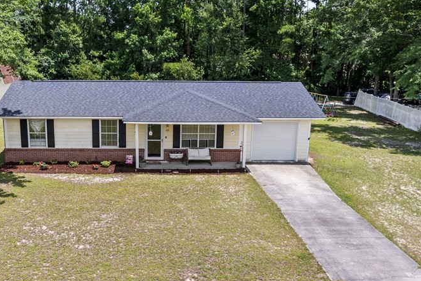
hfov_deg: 52.6
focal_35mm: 36
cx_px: 159
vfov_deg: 36.8
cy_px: 137
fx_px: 421
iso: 100
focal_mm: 8.38
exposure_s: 1/2000
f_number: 2.8
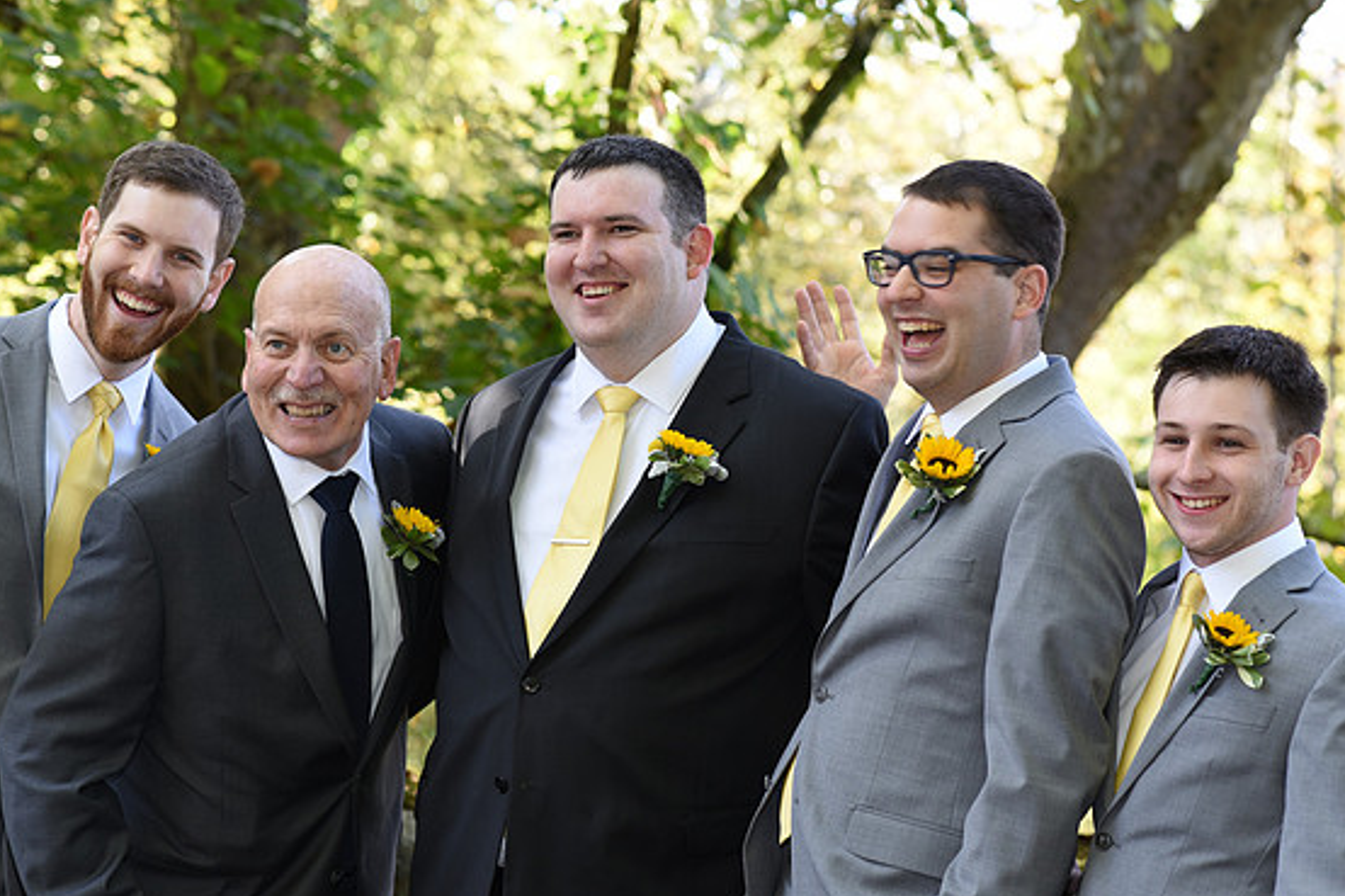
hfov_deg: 22.9
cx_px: 653
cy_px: 448
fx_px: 3324
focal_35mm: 89
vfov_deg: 15.3
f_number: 4.5
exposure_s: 1/200
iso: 500
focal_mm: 85
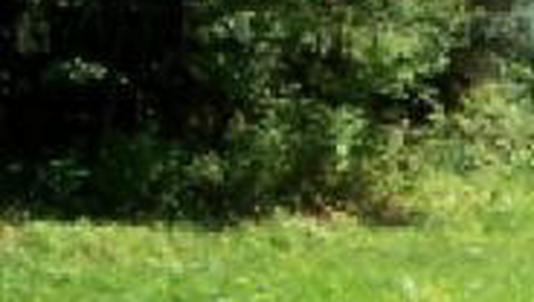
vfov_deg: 5.3
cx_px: 1254
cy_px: -86
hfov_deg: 8.6
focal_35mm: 230
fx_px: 3260
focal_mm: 6.3
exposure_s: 1/640
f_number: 2.8
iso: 80
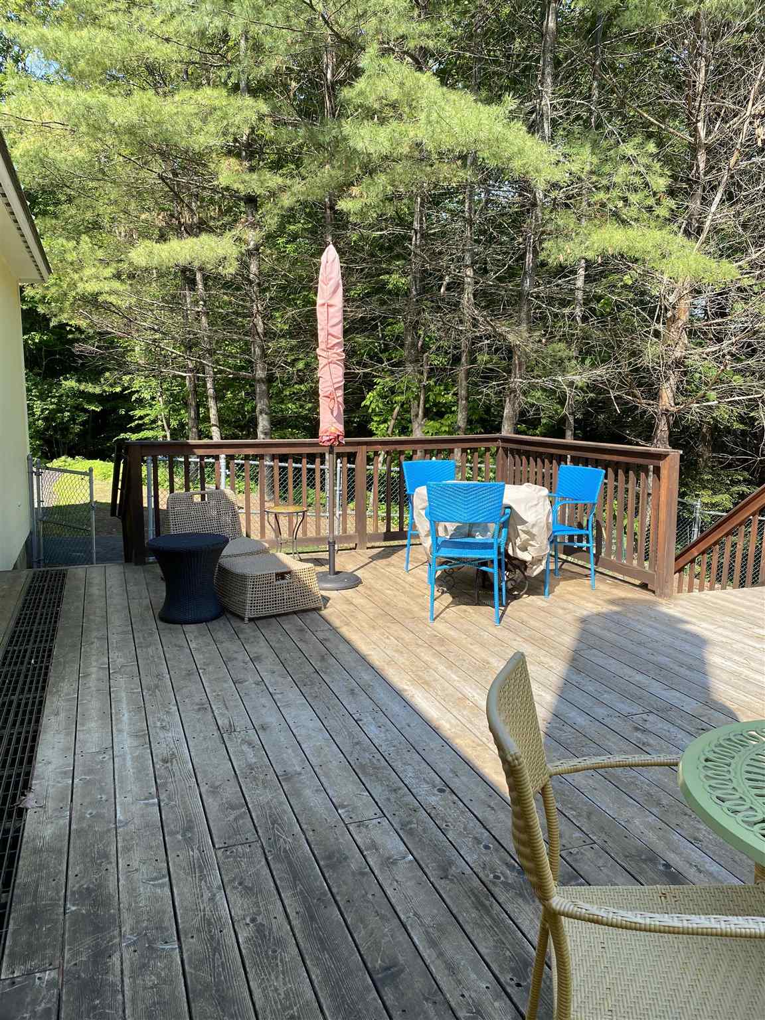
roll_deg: -0.4
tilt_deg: -7.1
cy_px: 510
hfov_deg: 53.1
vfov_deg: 67.3
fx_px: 766
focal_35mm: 26
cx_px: 382
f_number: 1.8
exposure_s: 1/752
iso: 32
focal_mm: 4.25
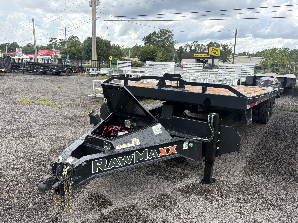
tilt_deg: -12.3
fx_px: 207
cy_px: 112
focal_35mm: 24
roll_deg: -2.9
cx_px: 149
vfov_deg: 56.8
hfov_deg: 71.6
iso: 80
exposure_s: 1/1618
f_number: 1.78
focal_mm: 6.76
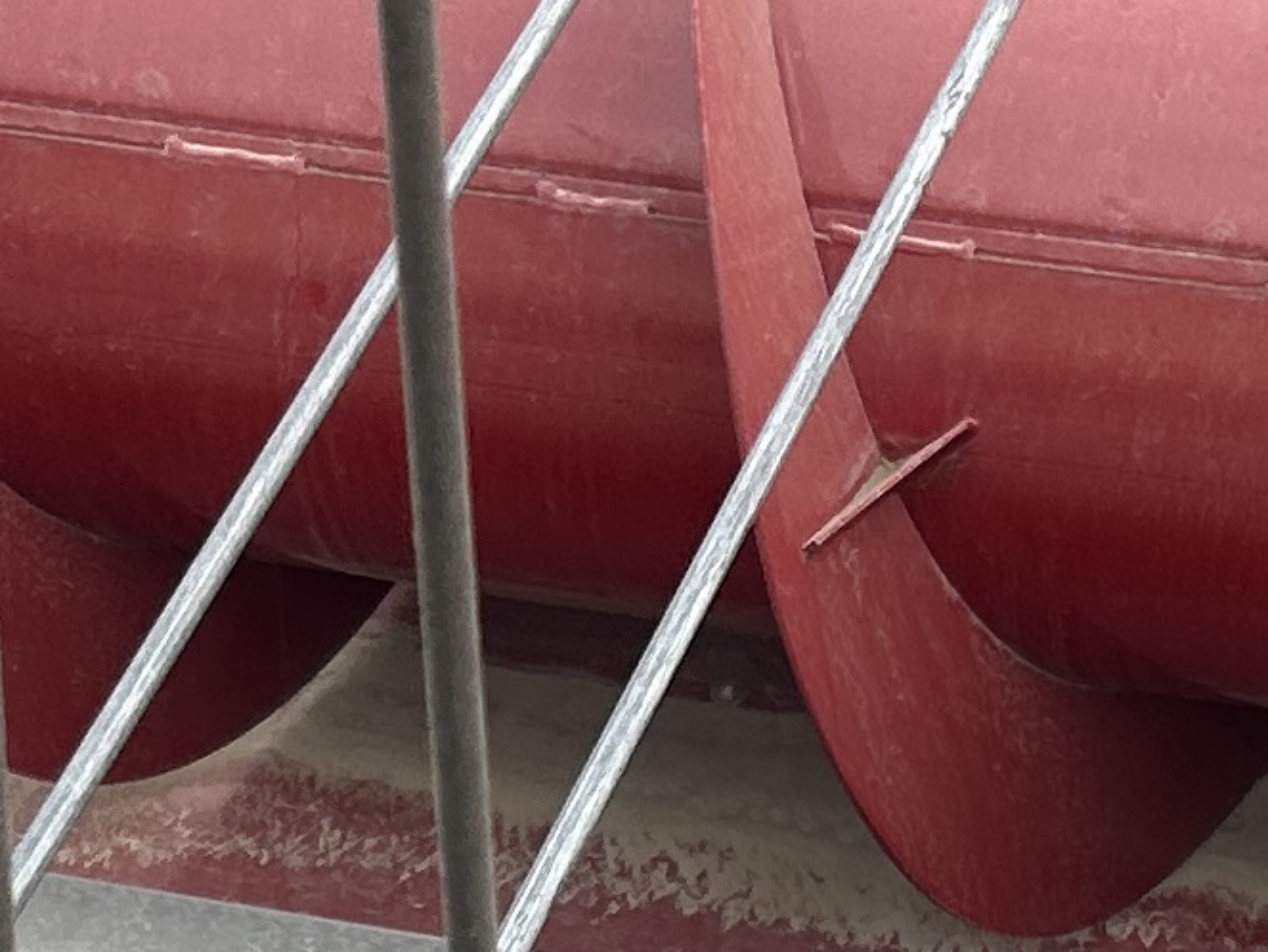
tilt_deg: -28.3
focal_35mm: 158
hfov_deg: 12.5
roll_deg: +1.4
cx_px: 614
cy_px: 1495
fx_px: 5791
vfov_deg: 9.1
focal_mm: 5.7
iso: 50
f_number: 1.5
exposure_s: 1/797
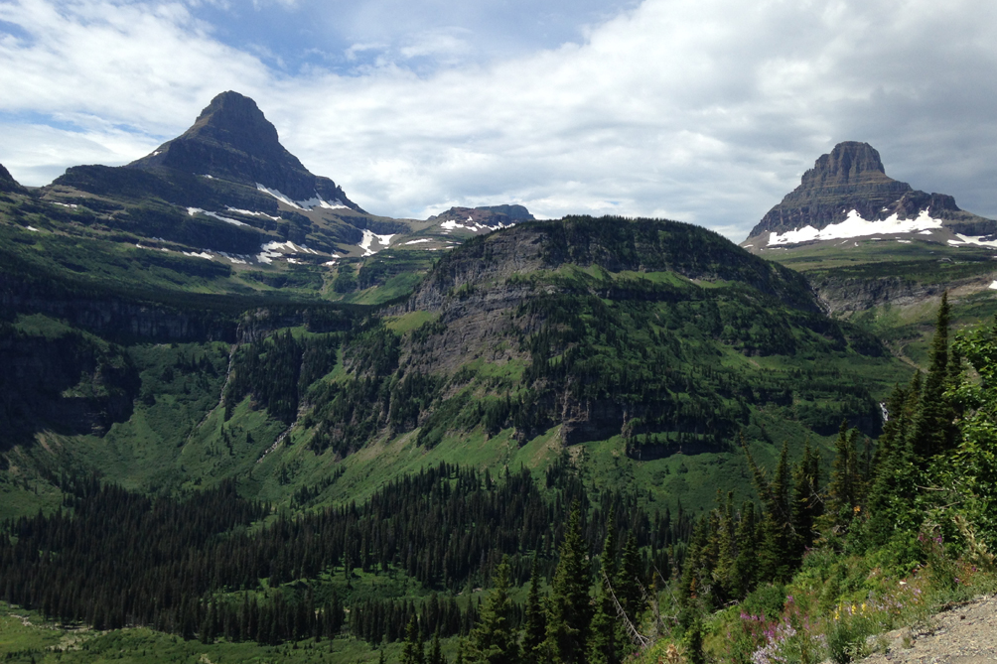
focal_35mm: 35
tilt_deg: +0.6
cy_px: 297
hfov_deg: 54.4
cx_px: 507
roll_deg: -0.3
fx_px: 969
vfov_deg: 37.8
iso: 50
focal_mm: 4.12
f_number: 2.4
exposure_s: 1/1938
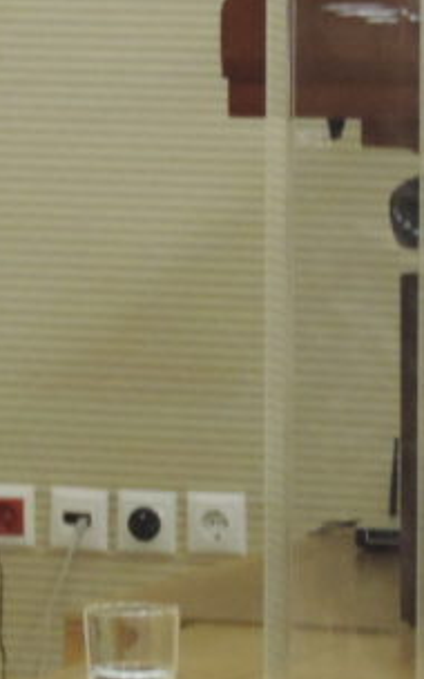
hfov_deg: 3.5
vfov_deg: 5.6
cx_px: -232
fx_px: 6933
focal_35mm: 375
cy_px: 474
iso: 800
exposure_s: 1/20
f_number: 4.2
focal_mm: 18.7
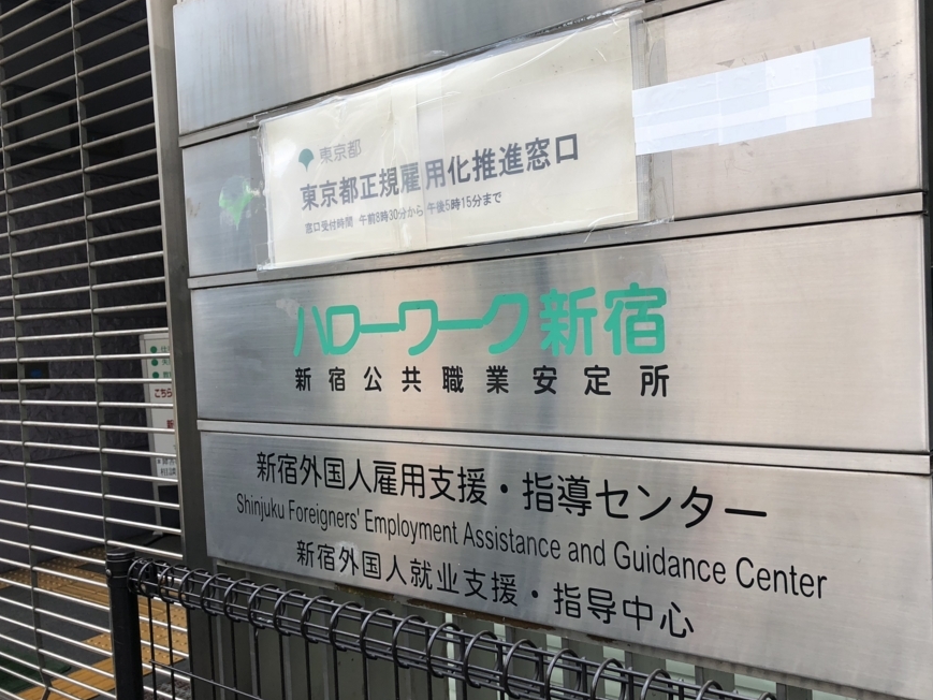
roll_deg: +1.4
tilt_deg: -2.3
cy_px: 376
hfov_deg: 55.3
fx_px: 890
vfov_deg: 42.9
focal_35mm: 33
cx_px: 505
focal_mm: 4
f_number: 1.8
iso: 20
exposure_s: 1/317
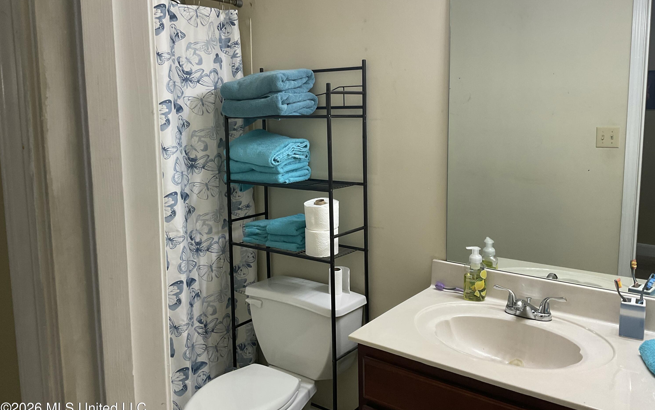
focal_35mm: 31
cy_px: 183
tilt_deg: -7.5
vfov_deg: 40.5
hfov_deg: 61.2
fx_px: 553
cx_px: 330
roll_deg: -0.4
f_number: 1.8
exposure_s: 1/60
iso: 64
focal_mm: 3
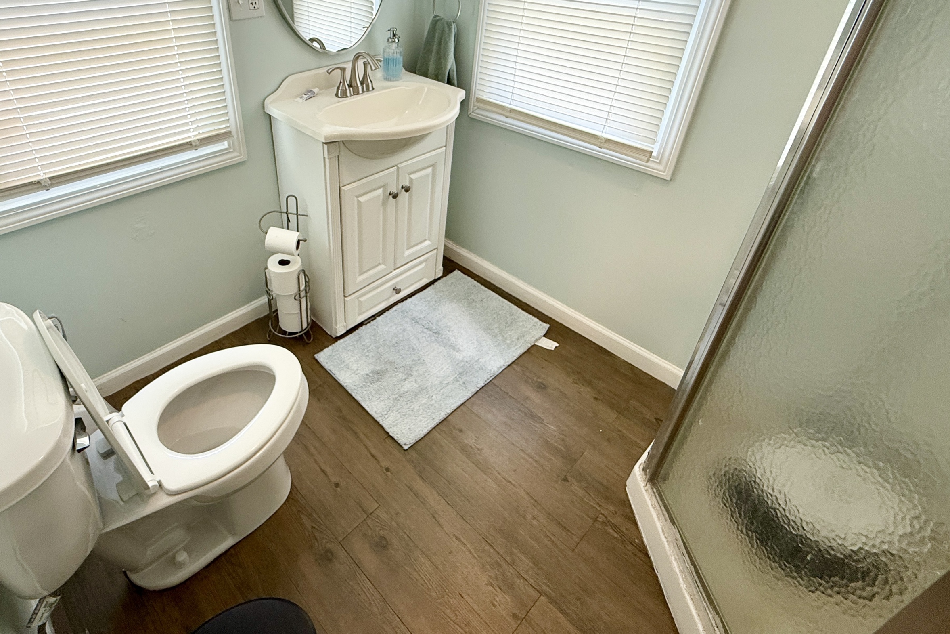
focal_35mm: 19
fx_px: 501
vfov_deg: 63.6
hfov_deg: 85.8
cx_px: 381
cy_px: 235
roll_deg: -2.3
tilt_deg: -32.4
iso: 125
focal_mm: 2.22
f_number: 2.2
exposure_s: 1/99
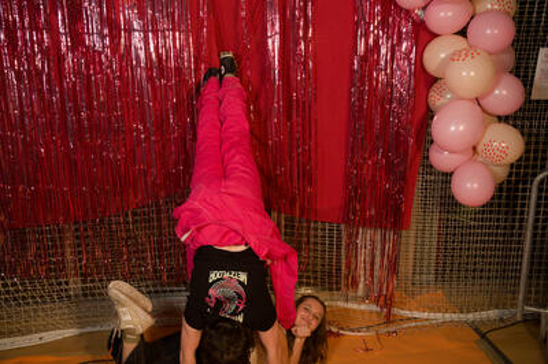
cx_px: 274
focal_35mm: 32
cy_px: 182
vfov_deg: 41.2
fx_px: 485
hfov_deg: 58.9
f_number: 4.5
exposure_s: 1/160
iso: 4000
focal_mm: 31.9
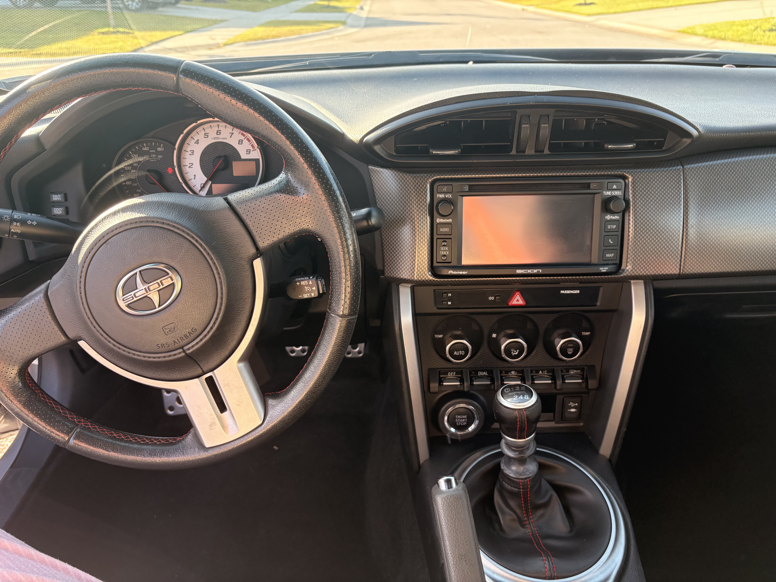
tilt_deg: -27.2
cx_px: 388
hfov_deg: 67.3
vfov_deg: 53.1
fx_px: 583
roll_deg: +1.8
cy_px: 291
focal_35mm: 26
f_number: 1.6
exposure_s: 1/243
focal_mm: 5.96
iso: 100
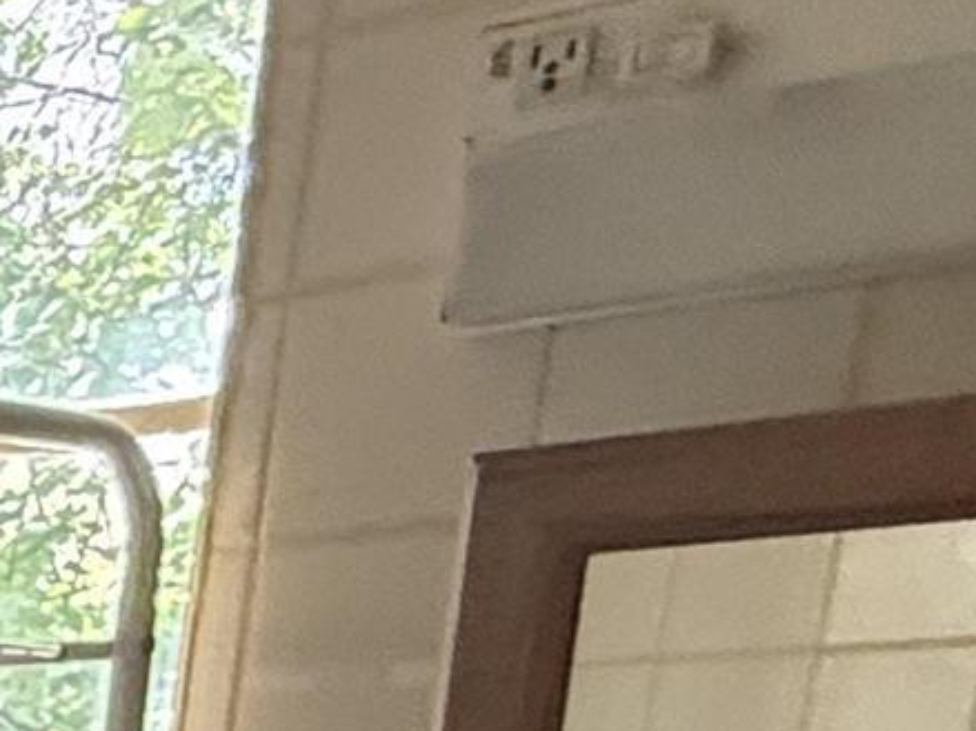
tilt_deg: -12.0
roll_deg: -0.4
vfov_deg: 13.0
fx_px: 2762
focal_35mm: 98
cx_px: -1494
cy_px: 1473
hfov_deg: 13.4
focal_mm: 2.22
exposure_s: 1/87
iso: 320
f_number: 2.2
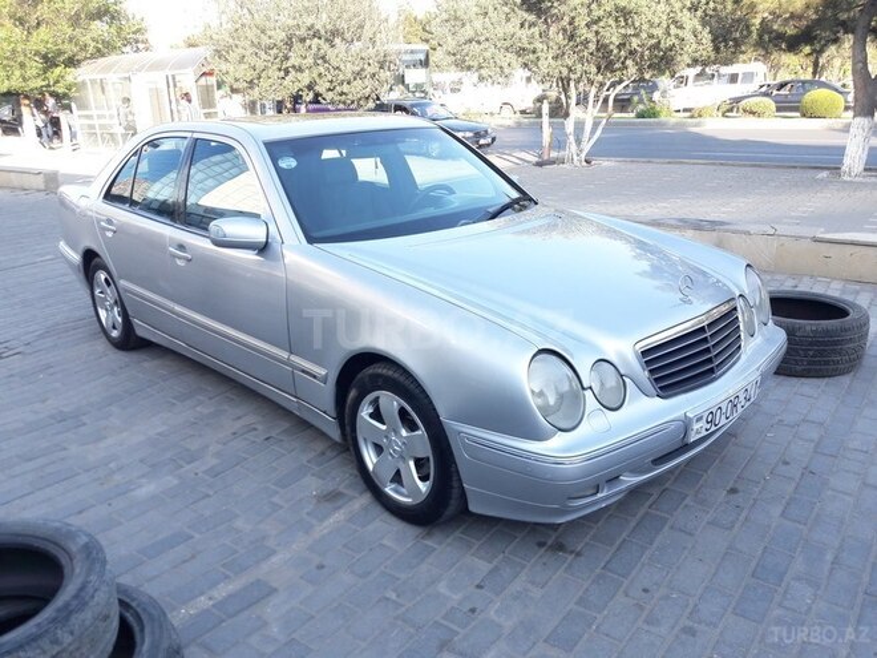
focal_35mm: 28
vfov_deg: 49.7
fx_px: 709
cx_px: 438
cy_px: 329
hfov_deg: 63.4
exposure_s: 1/181
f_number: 1.9
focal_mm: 3.7
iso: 40
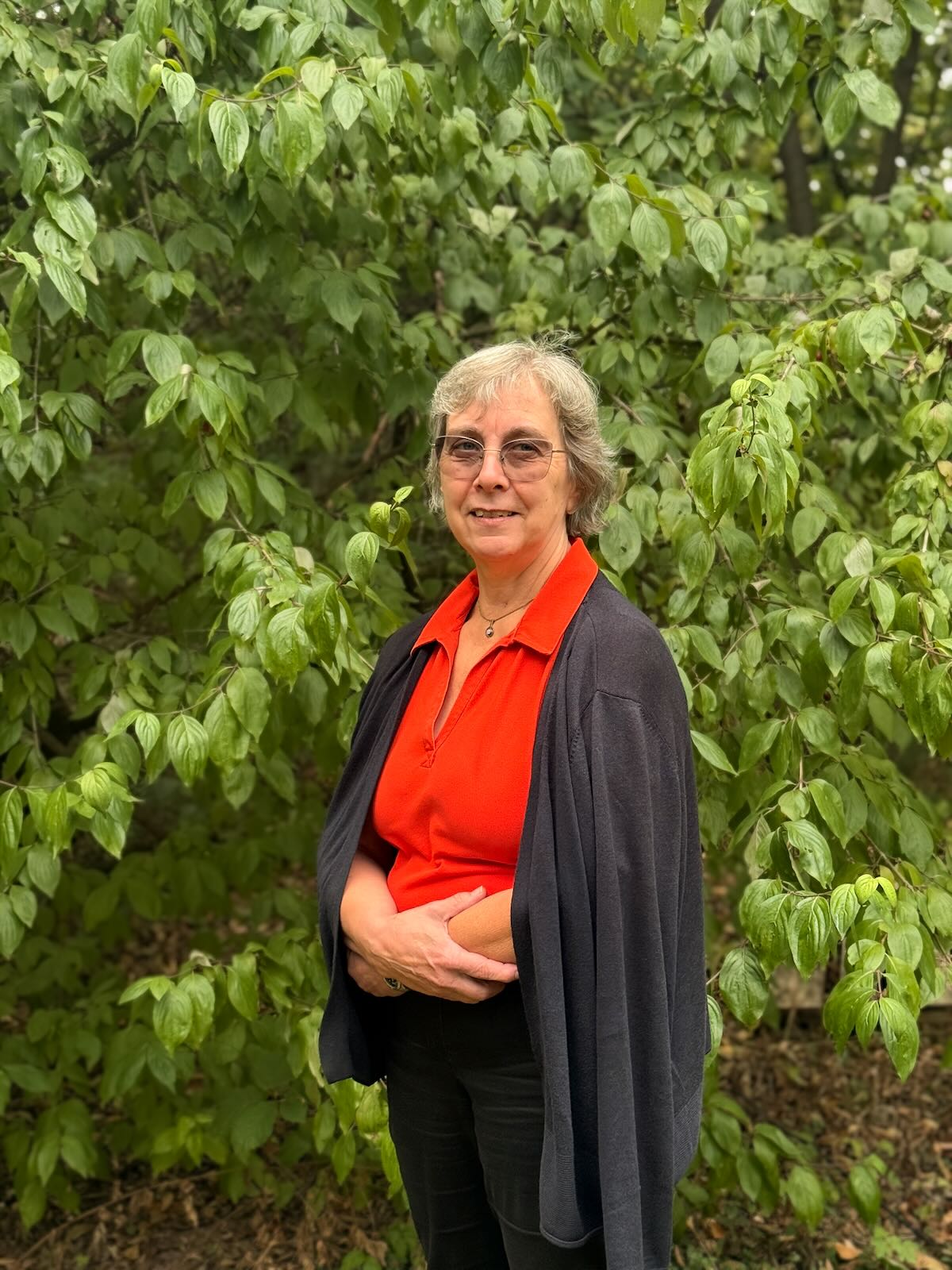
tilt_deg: -5.1
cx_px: 476
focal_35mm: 48
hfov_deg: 30.3
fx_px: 1760
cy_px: 635
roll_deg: -1.0
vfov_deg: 39.7
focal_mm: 6.76
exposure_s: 1/592
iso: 80
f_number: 1.78
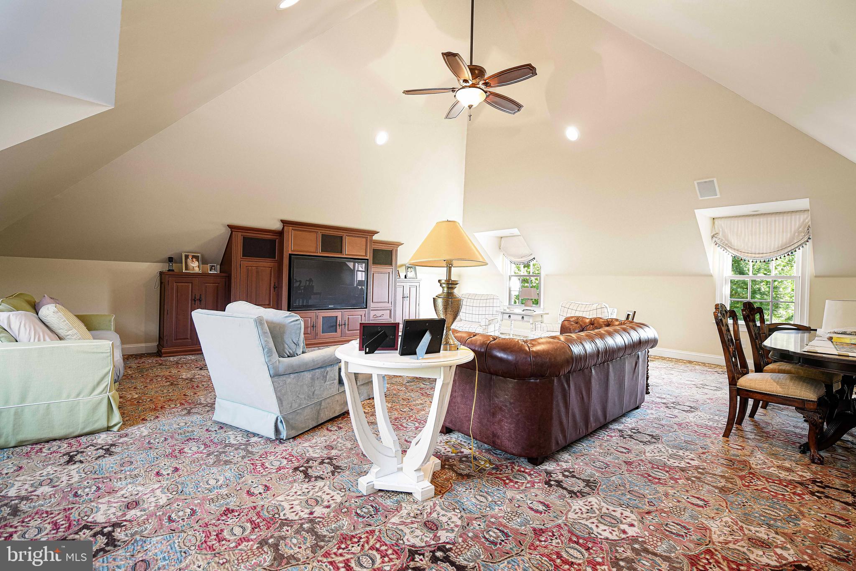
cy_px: 286
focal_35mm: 16
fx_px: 380
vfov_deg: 73.7
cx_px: 428
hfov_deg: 96.7
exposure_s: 1/200
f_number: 4
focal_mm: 16
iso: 640
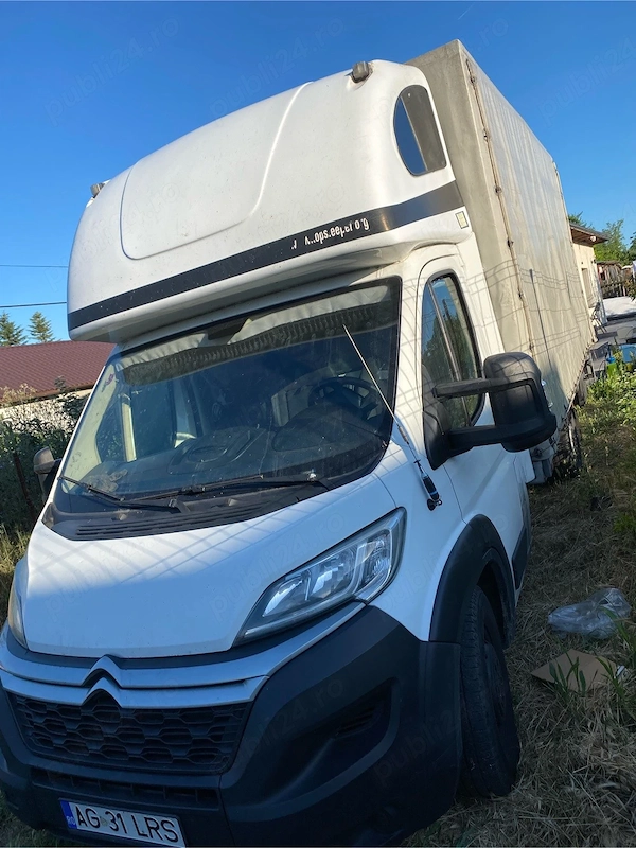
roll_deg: +12.2
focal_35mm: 26
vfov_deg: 67.3
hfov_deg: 53.1
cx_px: 318
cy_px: 424
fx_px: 637
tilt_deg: -4.1
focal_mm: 4.25
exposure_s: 1/2105
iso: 32
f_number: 1.8
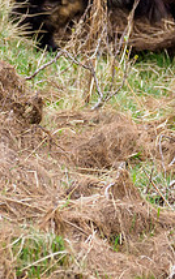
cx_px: 397
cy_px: 85
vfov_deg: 0.9
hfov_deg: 0.6
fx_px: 16903
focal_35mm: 2218
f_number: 4.5
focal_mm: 300
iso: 1250
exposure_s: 1/1250
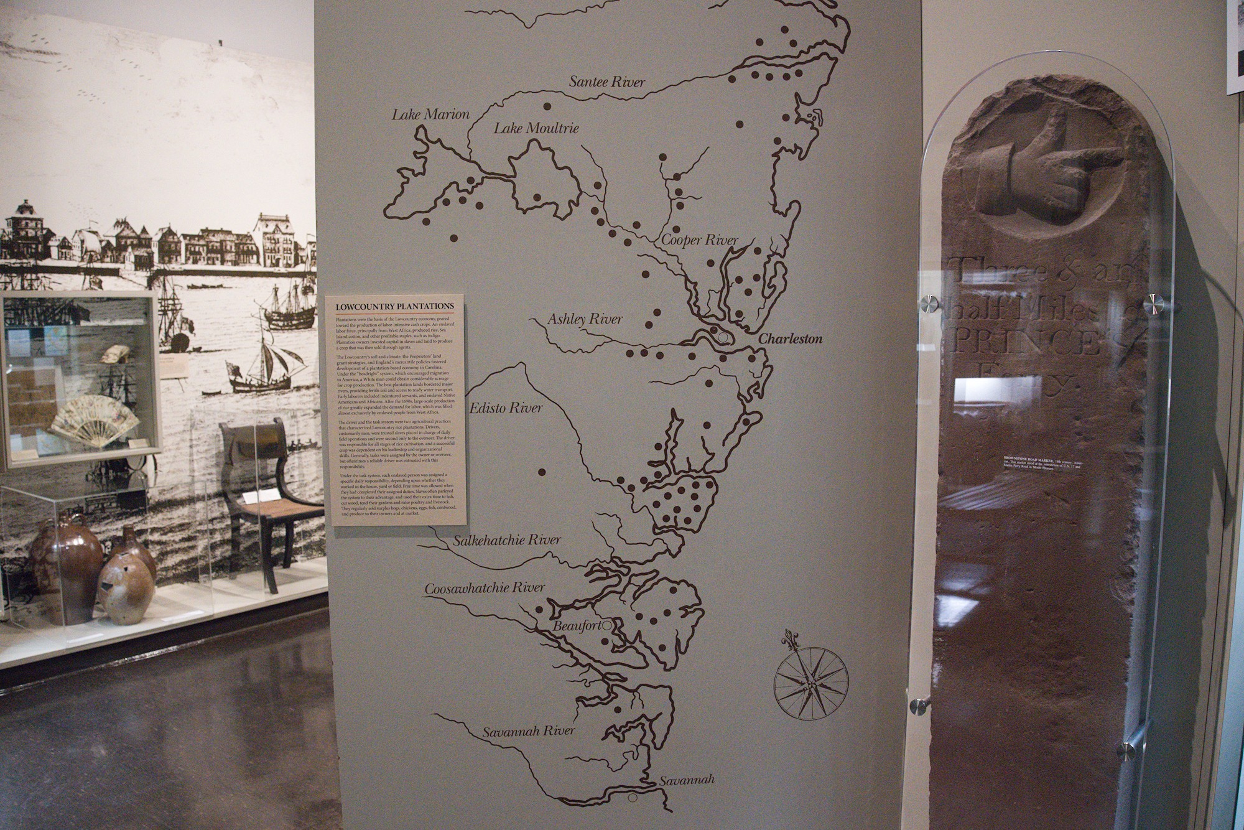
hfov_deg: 65.5
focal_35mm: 28
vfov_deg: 46.4
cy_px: 415
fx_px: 968
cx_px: 622
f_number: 7.1
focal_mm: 28
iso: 10000
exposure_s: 1/80
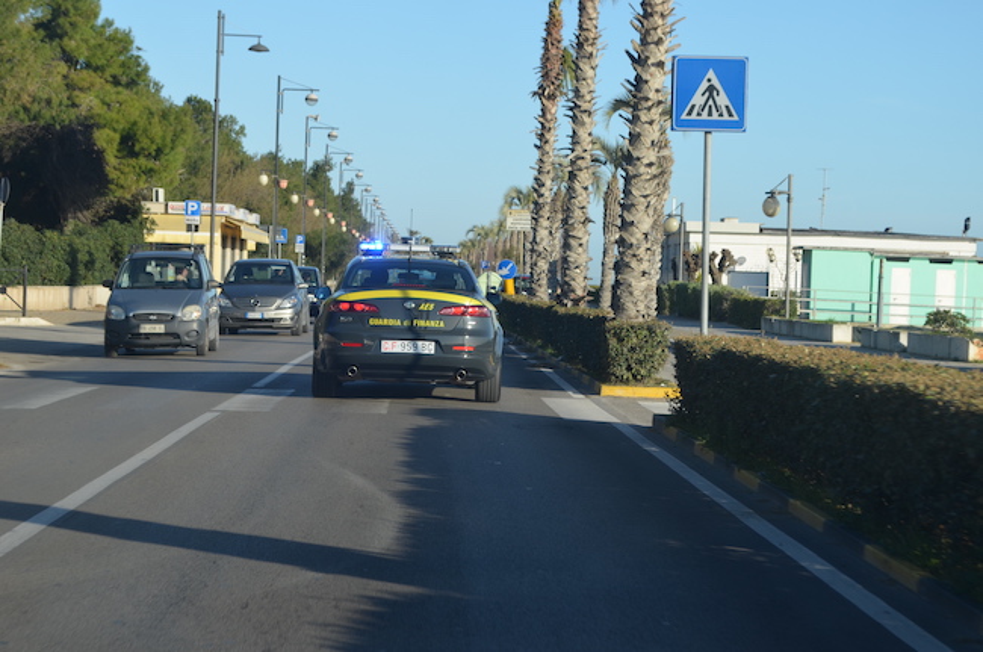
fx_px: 2249
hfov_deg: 24.7
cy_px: 326
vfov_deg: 16.5
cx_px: 492
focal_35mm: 82
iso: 180
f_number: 8
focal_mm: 55
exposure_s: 1/250
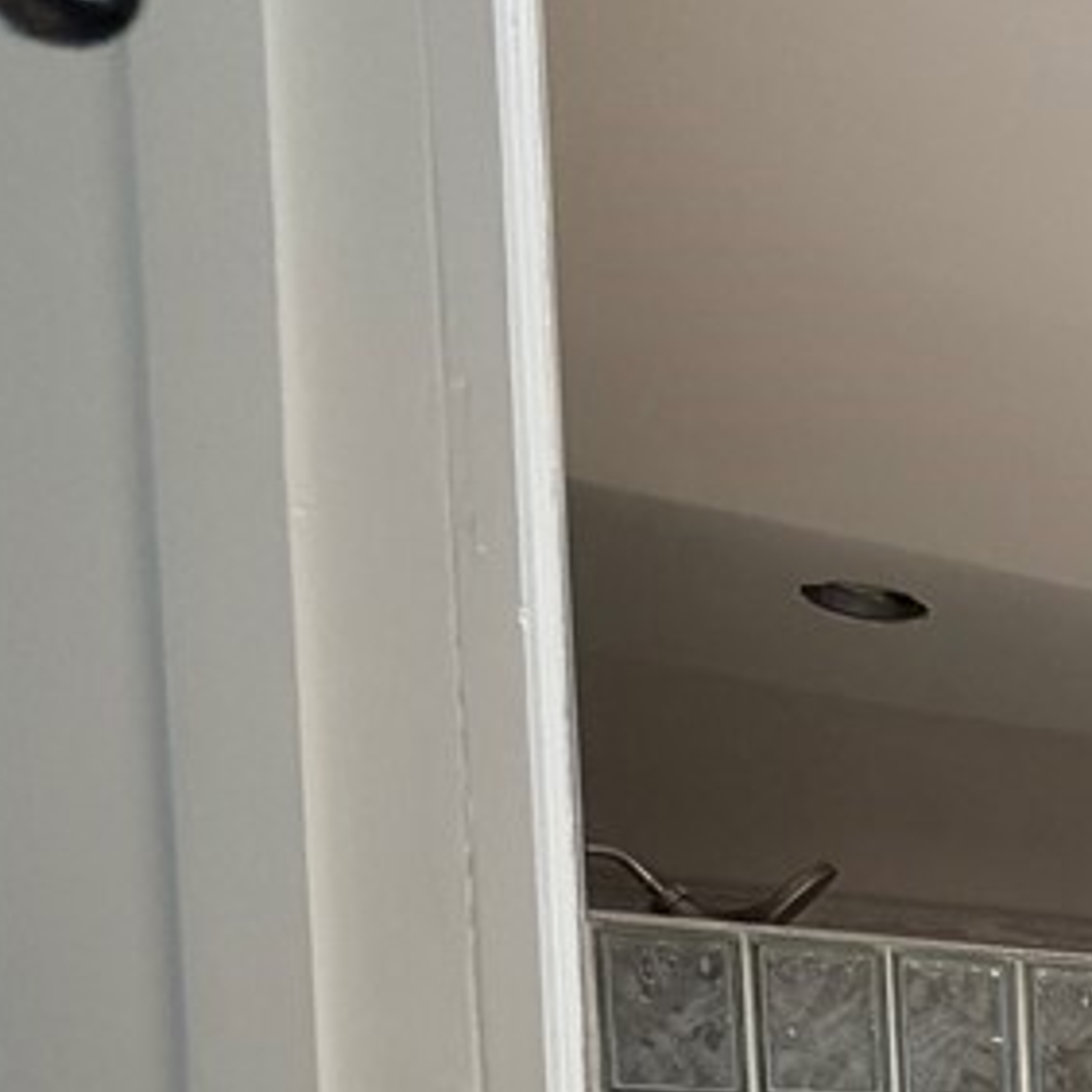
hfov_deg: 26.6
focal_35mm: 45
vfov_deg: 31.0
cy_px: 1348
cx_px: 1650
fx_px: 1606
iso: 320
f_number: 2.2
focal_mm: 2.22
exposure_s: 1/121
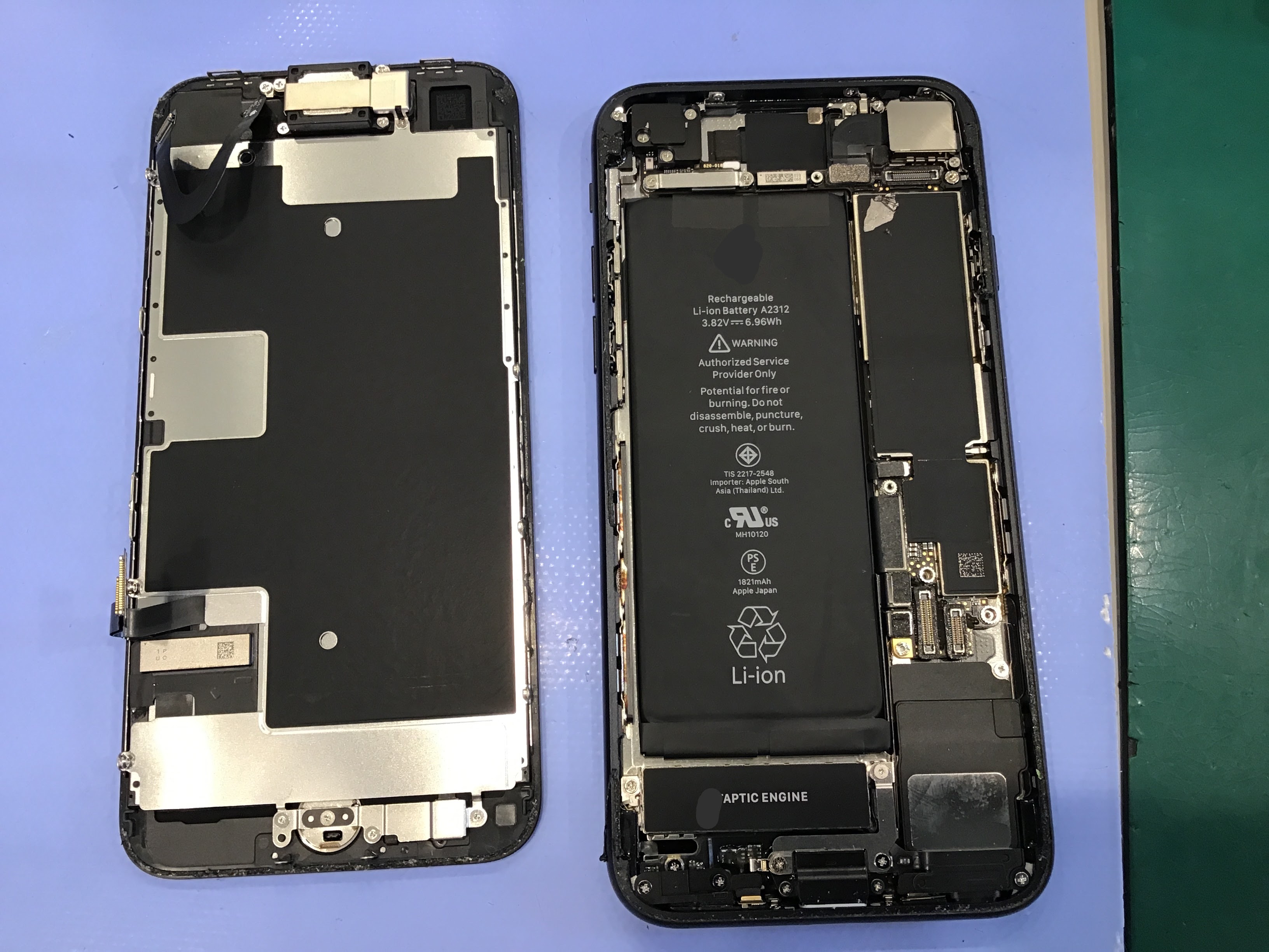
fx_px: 1136
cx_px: 634
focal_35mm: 31
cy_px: 476
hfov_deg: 58.4
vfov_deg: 45.4
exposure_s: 1/30
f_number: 2.4
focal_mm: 3.3
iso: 64
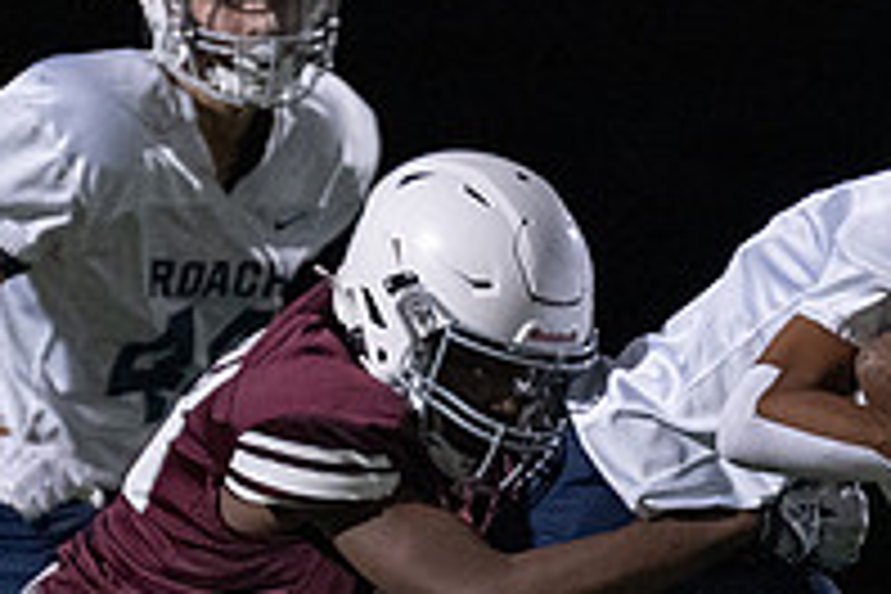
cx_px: 511
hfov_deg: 1.9
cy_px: 874
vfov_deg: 1.3
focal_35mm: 1096
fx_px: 27124
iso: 3200
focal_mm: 200
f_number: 2.8
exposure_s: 1/1000
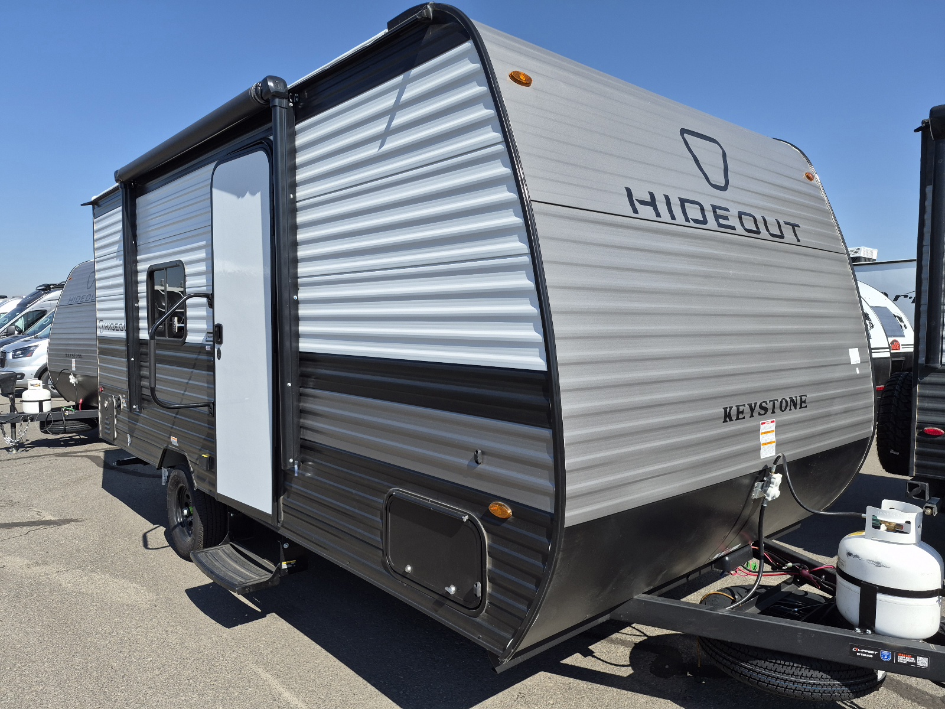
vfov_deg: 58.9
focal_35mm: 23
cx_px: 472
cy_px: 354
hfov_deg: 73.9
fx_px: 628
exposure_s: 1/10000
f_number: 1.8
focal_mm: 5.4
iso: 80
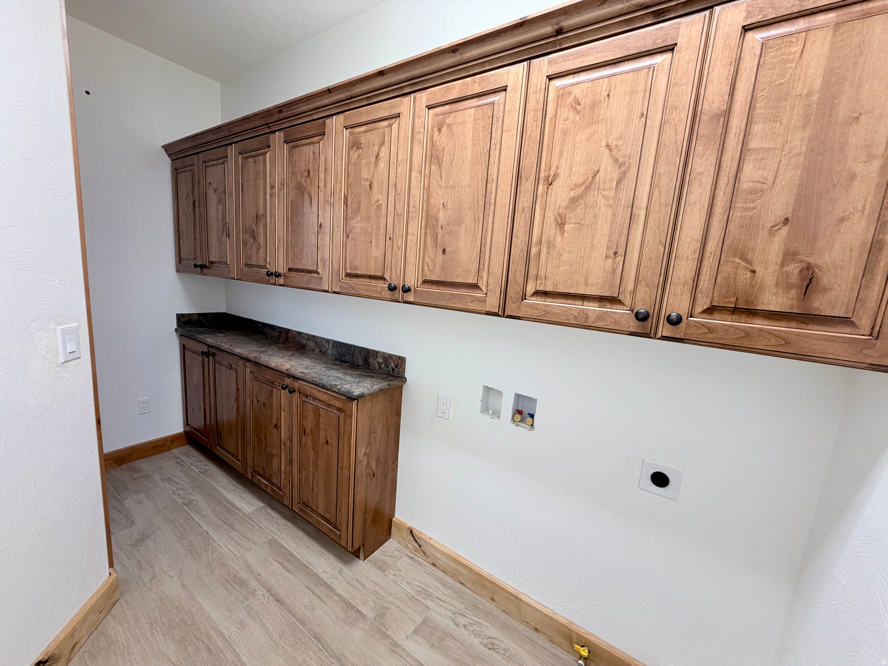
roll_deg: -4.4
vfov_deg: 85.7
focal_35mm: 14
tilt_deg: -10.8
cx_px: 444
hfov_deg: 102.1
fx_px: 359
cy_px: 333
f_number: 2.2
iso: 100
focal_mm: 2.22
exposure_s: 1/62
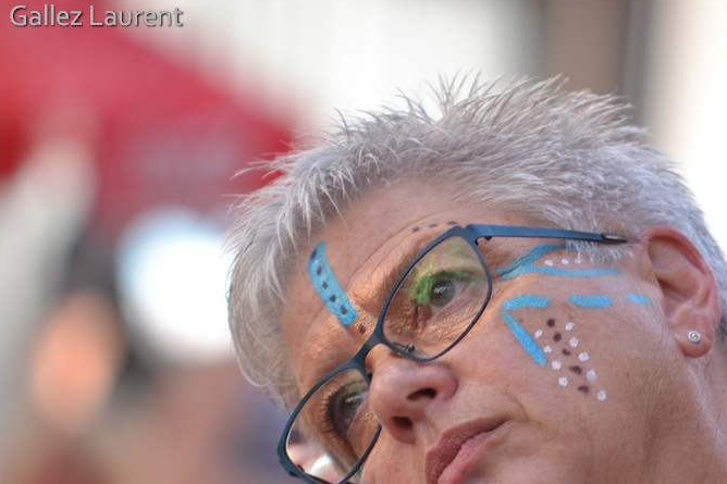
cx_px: 547
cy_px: 365
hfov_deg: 6.0
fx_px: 6965
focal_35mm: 345
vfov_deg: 4.0
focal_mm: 150
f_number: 3.2
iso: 100
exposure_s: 1/250
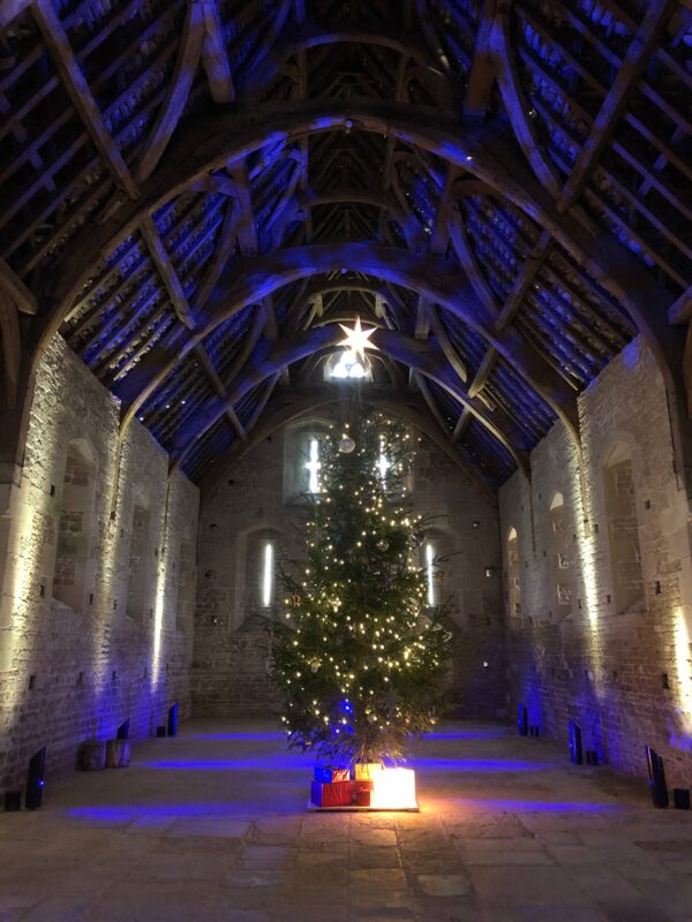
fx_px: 746
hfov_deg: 49.7
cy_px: 461
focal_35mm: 28
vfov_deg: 63.4
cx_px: 346
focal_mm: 3.99
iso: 80
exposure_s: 1/5
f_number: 1.8
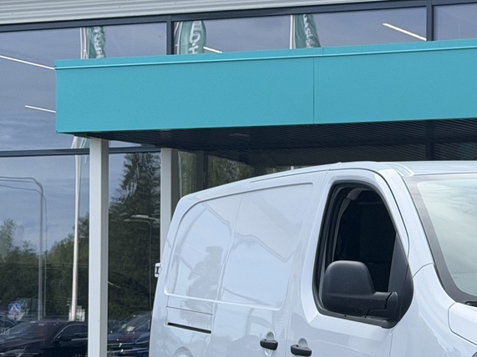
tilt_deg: +0.8
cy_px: 283
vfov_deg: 12.2
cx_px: 551
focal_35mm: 121
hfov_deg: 15.7
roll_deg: -0.9
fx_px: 1667
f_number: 1.78
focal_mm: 6.76
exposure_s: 1/2976
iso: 64
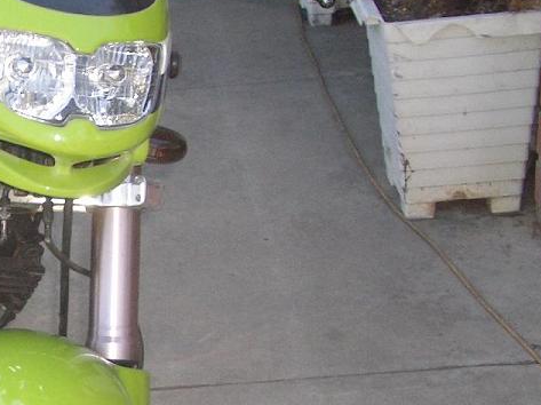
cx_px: -110
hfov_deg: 19.3
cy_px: 302
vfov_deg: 15.3
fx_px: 1499
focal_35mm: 96
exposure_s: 1/400
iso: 100
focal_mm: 5.8
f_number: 2.6
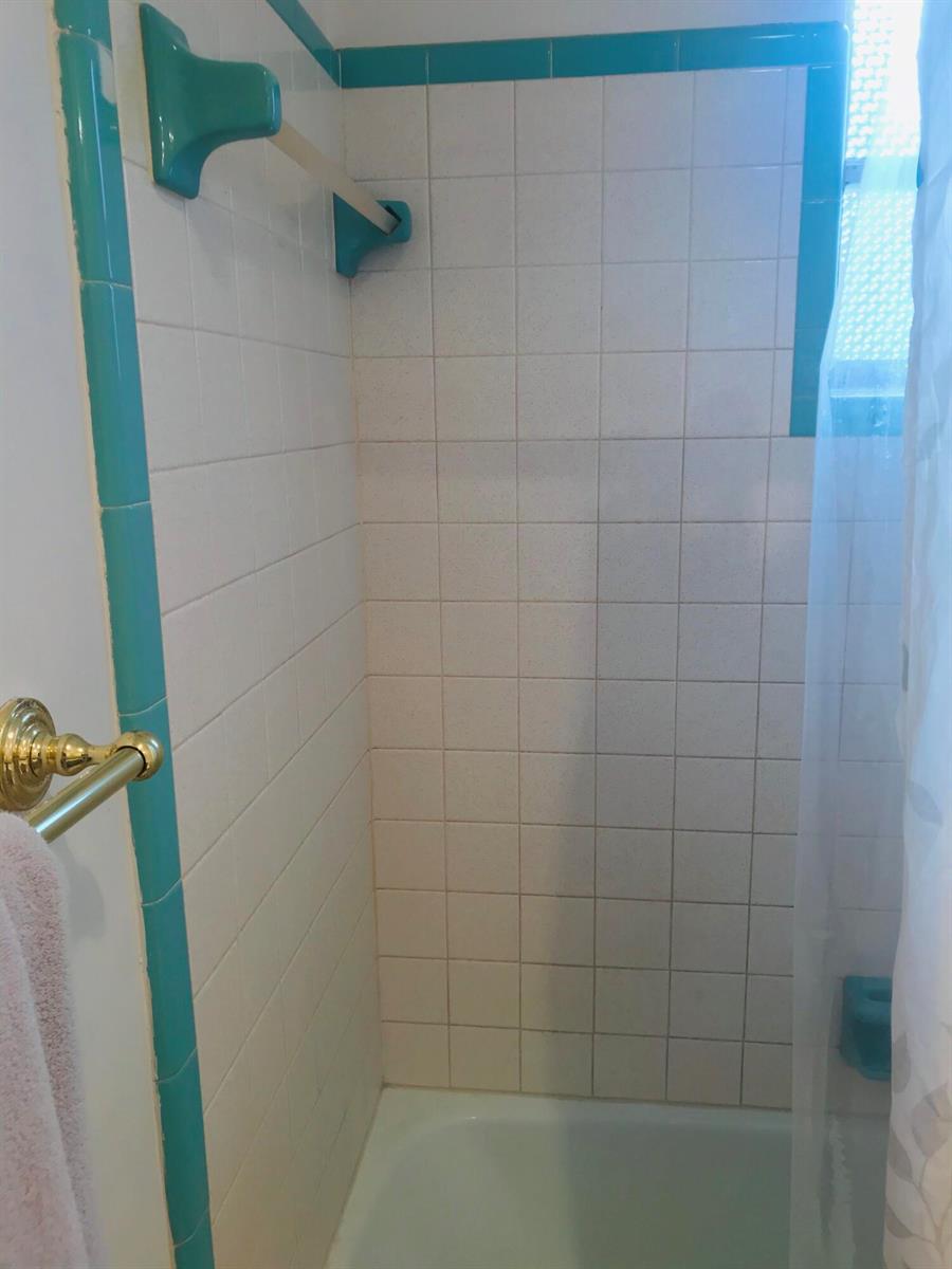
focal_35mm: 28
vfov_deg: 63.4
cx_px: 476
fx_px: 1027
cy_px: 634
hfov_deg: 49.7
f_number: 1.8
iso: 20
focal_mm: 3.99
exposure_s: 1/40
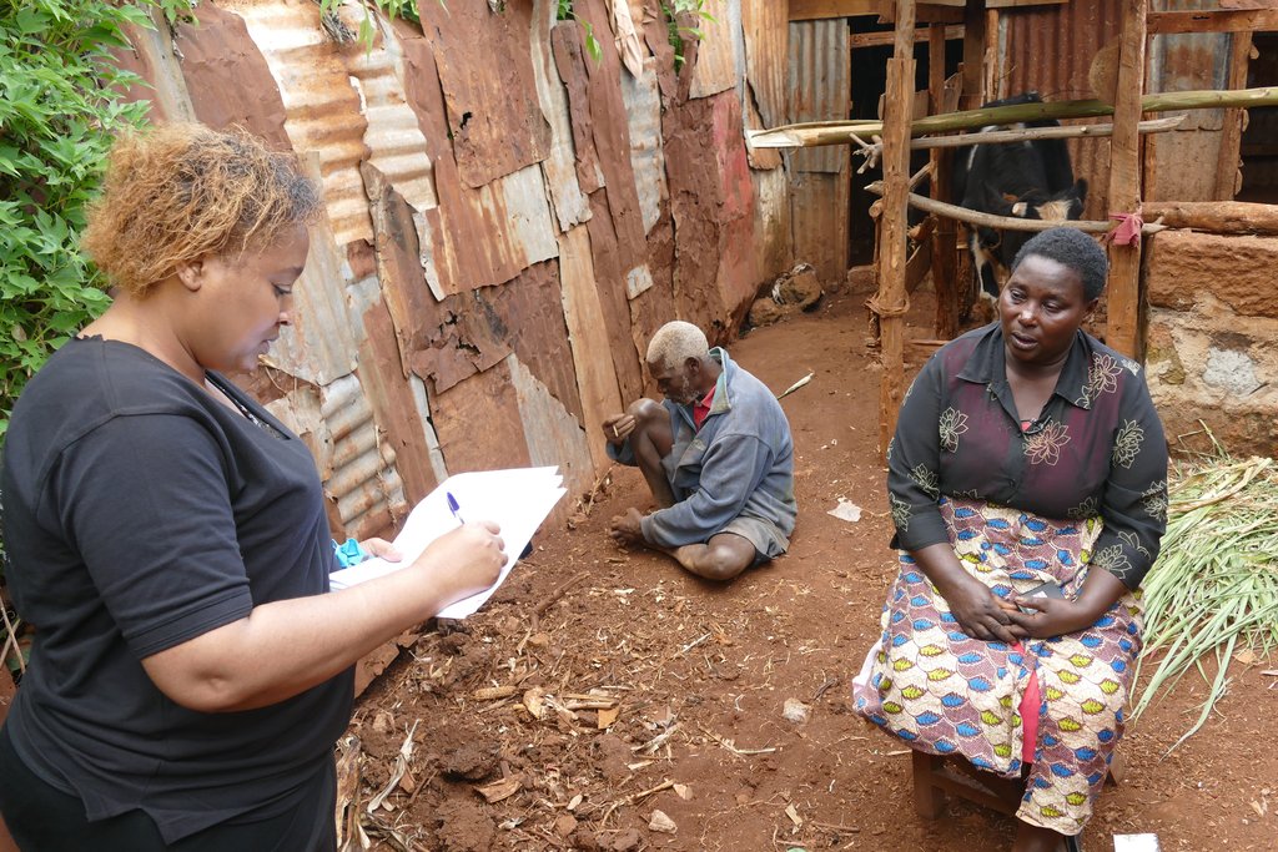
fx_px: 1172
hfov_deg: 57.2
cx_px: 639
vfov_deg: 40.0
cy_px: 426
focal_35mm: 33
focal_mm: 11.86
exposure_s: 1/80
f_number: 3.5
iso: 200
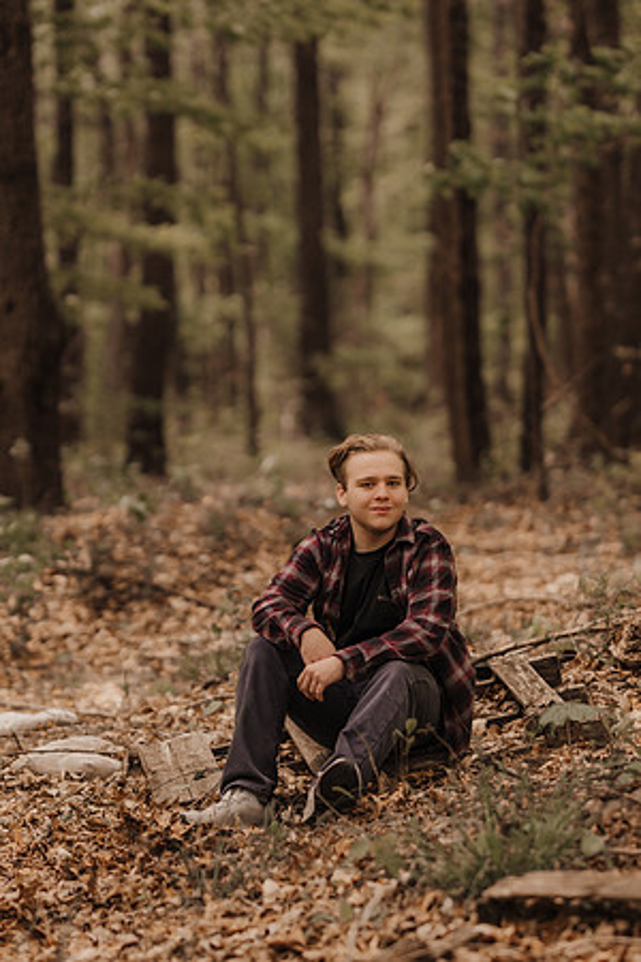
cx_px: 320
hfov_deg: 10.8
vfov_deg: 16.1
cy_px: 481
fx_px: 3392
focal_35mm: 127
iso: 125
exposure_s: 1/1000
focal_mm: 85
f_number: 1.6
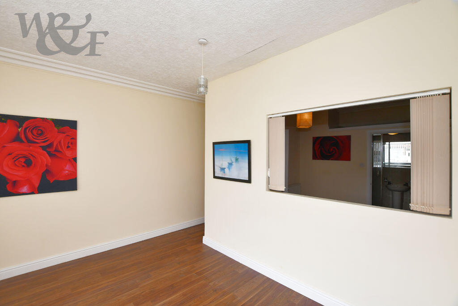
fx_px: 191
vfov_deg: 77.3
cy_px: 153
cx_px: 229
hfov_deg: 100.4
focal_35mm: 15
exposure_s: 1/125
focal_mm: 10
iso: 160
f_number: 5.6
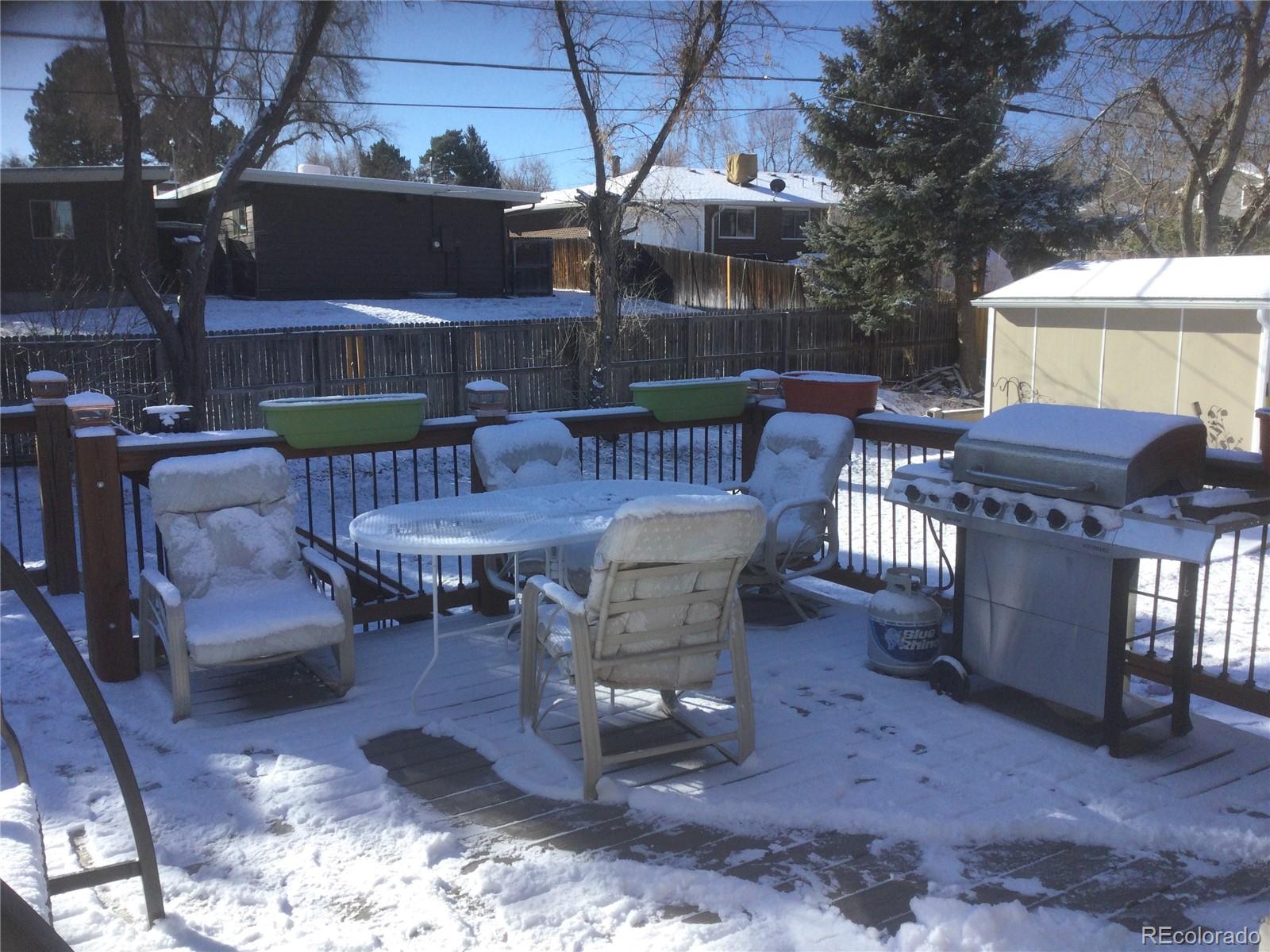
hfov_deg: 58.4
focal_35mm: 31
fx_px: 1137
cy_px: 476
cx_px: 635
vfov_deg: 45.4
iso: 25
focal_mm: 3.3
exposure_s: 1/1031
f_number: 2.4
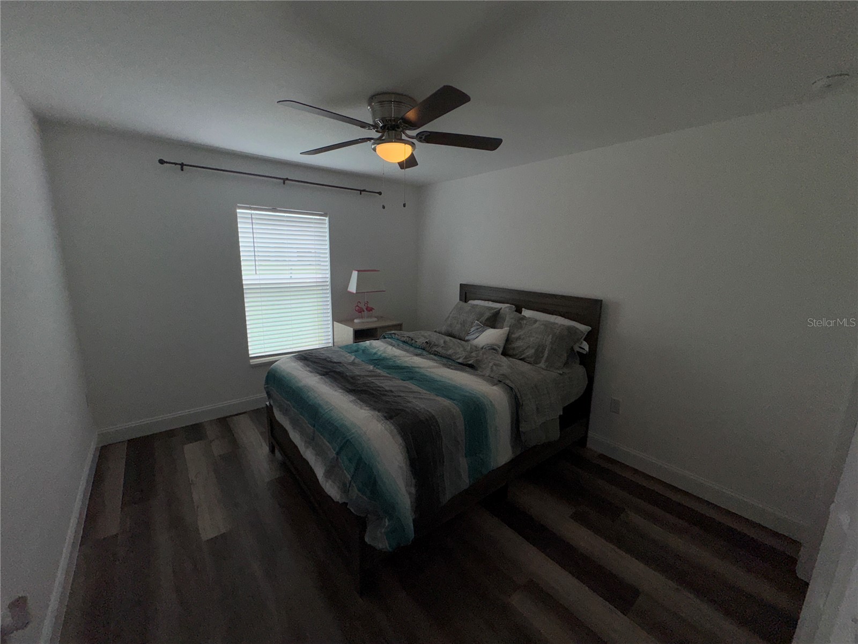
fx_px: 347
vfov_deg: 85.7
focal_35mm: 14
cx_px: 429
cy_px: 322
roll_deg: -1.7
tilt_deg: -11.2
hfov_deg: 102.1
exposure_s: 1/631
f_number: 2.2
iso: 32
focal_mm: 2.22
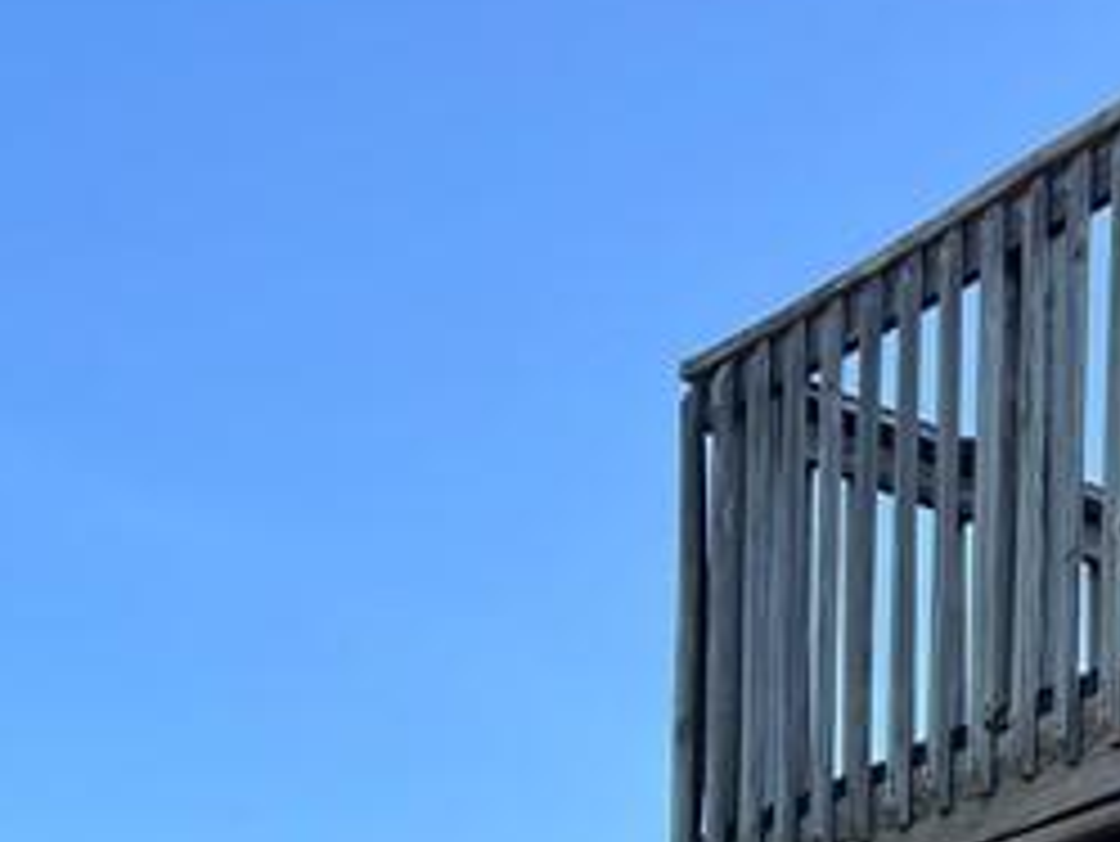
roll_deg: +0.2
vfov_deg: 12.8
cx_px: 1273
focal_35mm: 107
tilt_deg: +9.5
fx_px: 3464
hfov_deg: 17.7
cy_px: 1445
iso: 50
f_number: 1.5
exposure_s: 1/957
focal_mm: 5.7
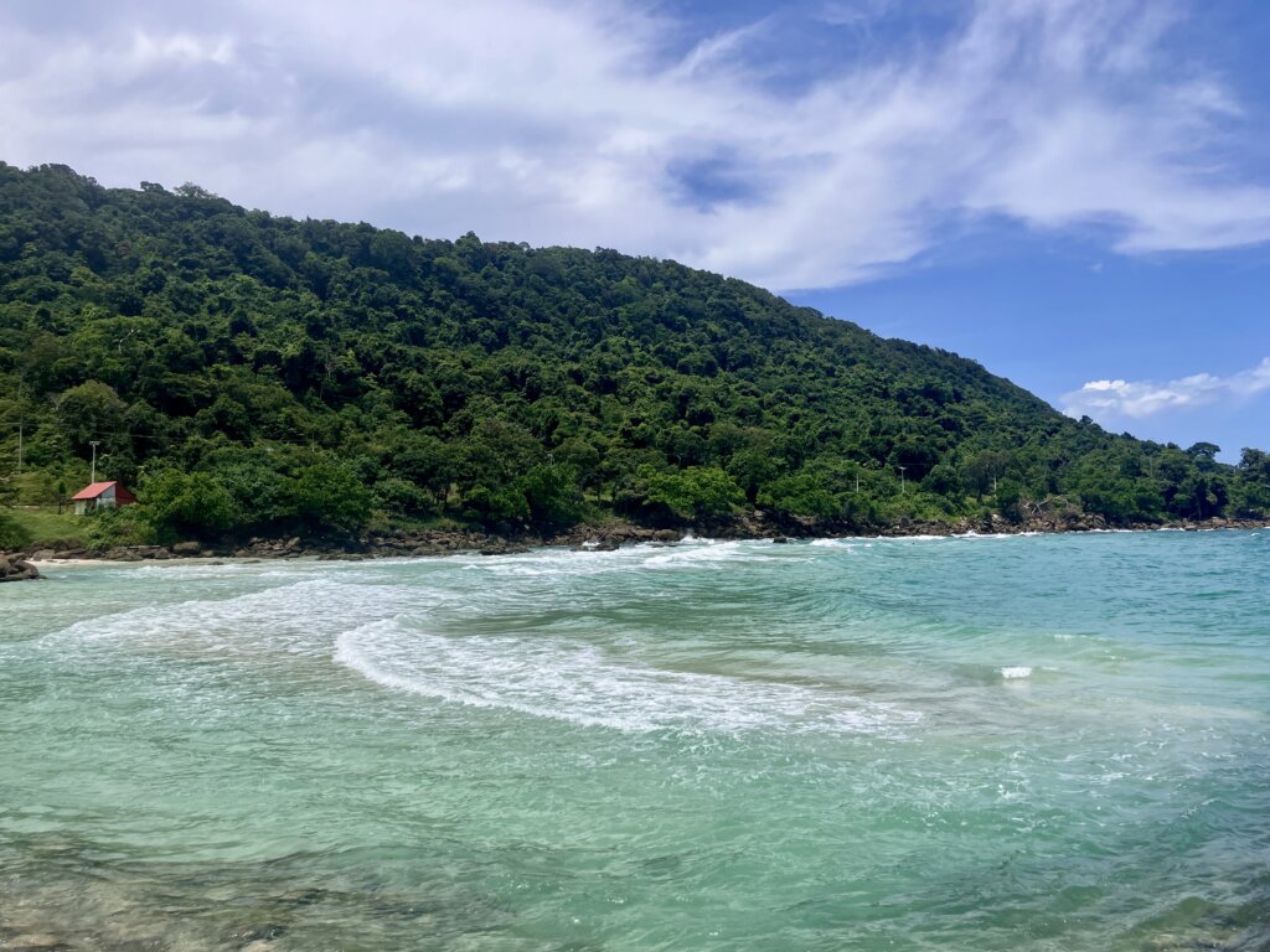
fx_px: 1027
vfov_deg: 49.7
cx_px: 635
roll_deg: -0.5
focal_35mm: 28
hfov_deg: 63.4
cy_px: 476
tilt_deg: +4.4
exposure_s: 1/3745
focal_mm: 3.99
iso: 32
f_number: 1.8
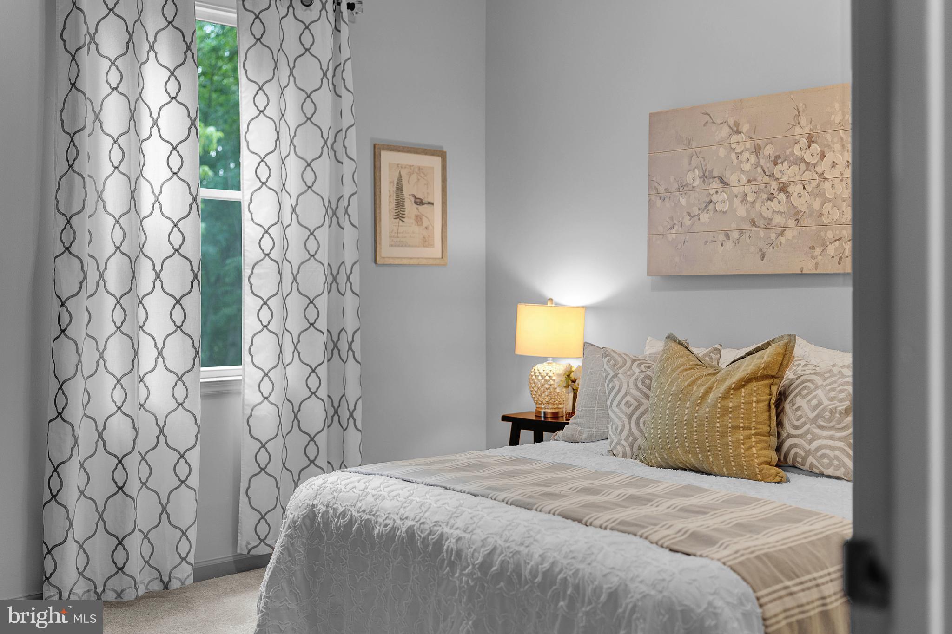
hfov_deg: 54.4
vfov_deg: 37.8
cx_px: 476
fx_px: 925
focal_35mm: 35
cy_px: 317
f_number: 2
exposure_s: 1/40
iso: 125
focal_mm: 35
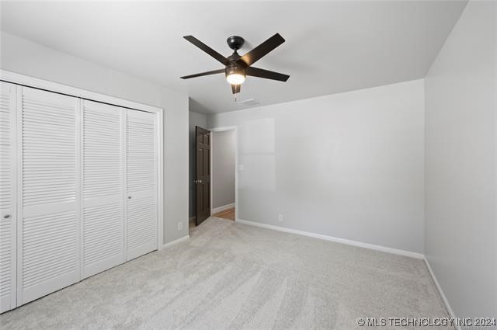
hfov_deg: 104.3
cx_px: 248
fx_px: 193
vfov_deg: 81.1
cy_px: 165
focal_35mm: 14
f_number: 8
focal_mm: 14
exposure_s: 1/6
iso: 800
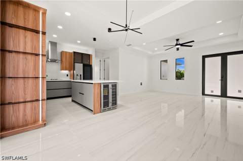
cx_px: 122
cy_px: 80
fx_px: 94
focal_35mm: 14
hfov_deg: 104.3
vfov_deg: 81.1
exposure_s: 1/25
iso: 400
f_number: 8
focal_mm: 14
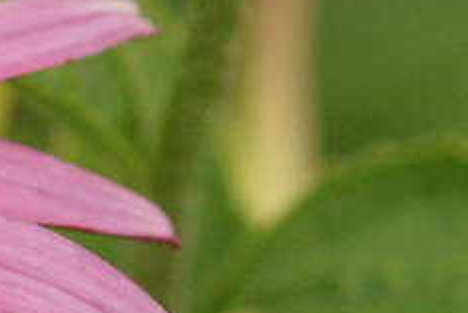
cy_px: 423
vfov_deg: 1.8
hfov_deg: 2.7
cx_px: -376
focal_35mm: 766
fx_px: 9964
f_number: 4
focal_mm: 100
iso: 160
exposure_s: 1/160
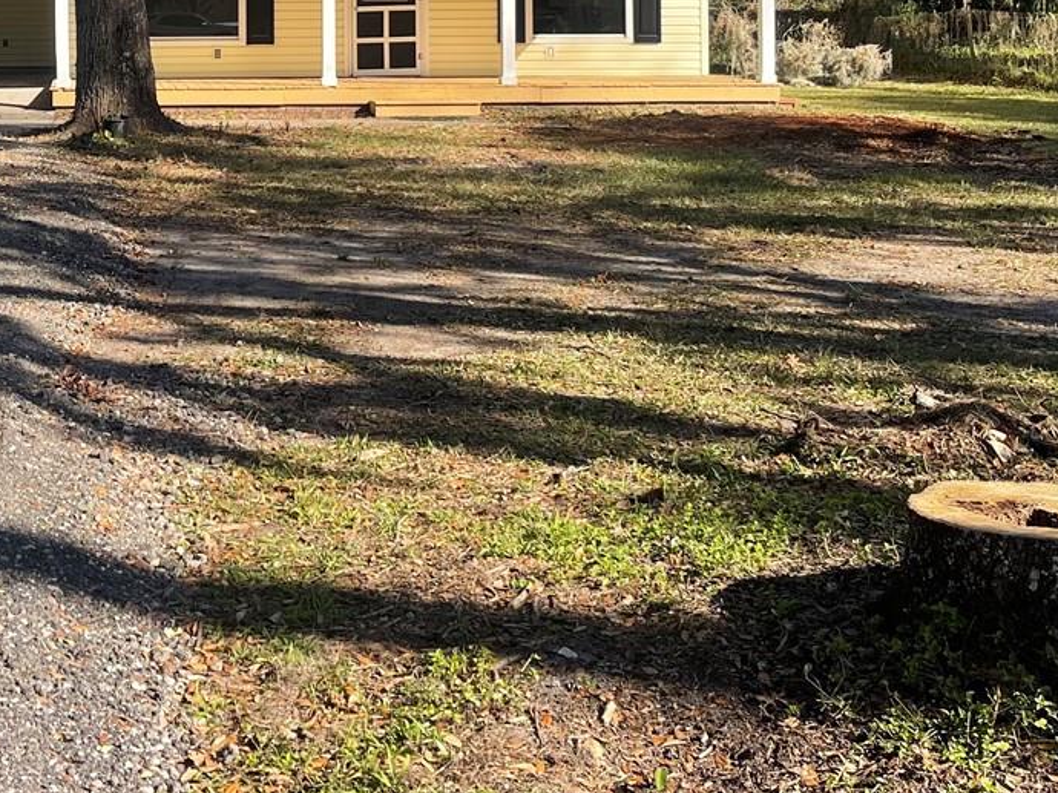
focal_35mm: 58
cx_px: 261
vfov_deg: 24.0
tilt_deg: +1.6
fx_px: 1772
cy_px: -25
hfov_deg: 32.6
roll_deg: +0.3
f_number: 1.6
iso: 32
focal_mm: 5.1
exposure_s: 1/1642
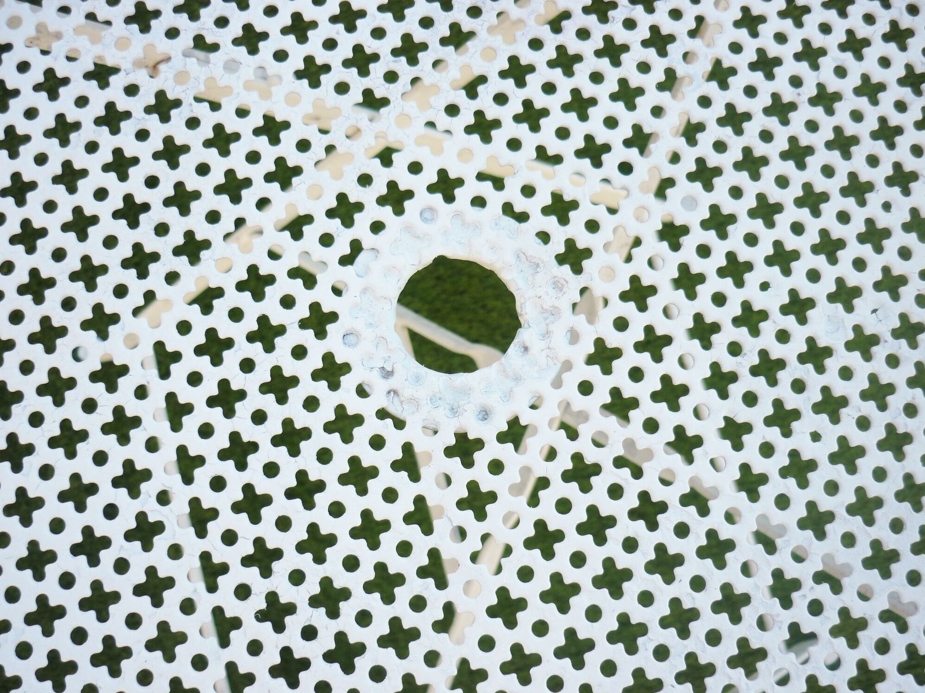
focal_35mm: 34
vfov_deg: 41.8
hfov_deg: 54.0
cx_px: 461
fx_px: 909
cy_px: 349
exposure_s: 1/640
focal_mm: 5.5
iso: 80
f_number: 2.8
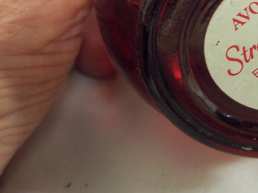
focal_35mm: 69
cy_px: 42
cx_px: 203
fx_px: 515
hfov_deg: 27.6
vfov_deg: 21.1
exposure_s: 1/60
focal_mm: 5.6
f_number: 2.8
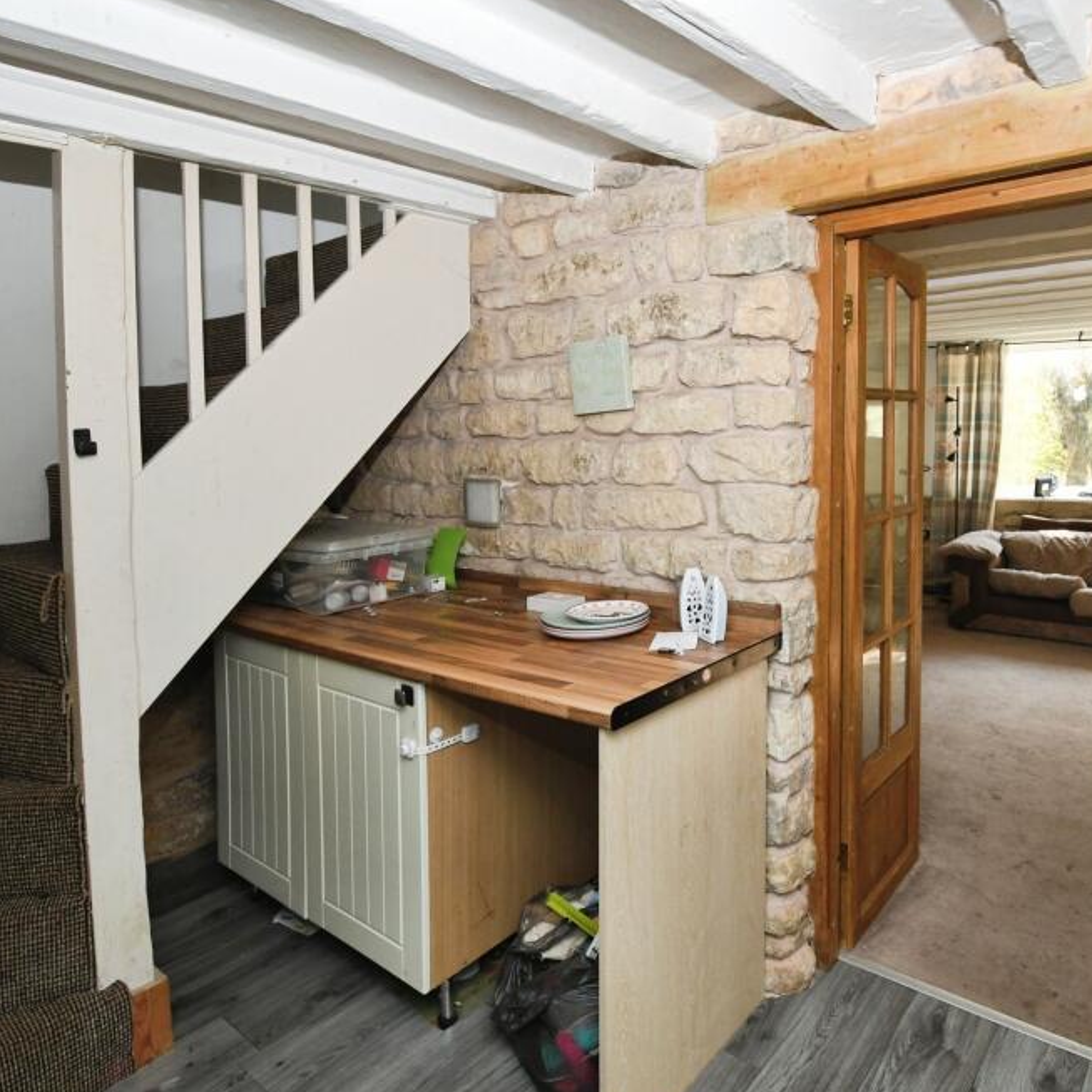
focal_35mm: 20
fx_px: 714
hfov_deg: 73.1
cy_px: 556
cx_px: 707
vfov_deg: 74.8
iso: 800
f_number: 7.1
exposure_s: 1/60
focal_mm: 10
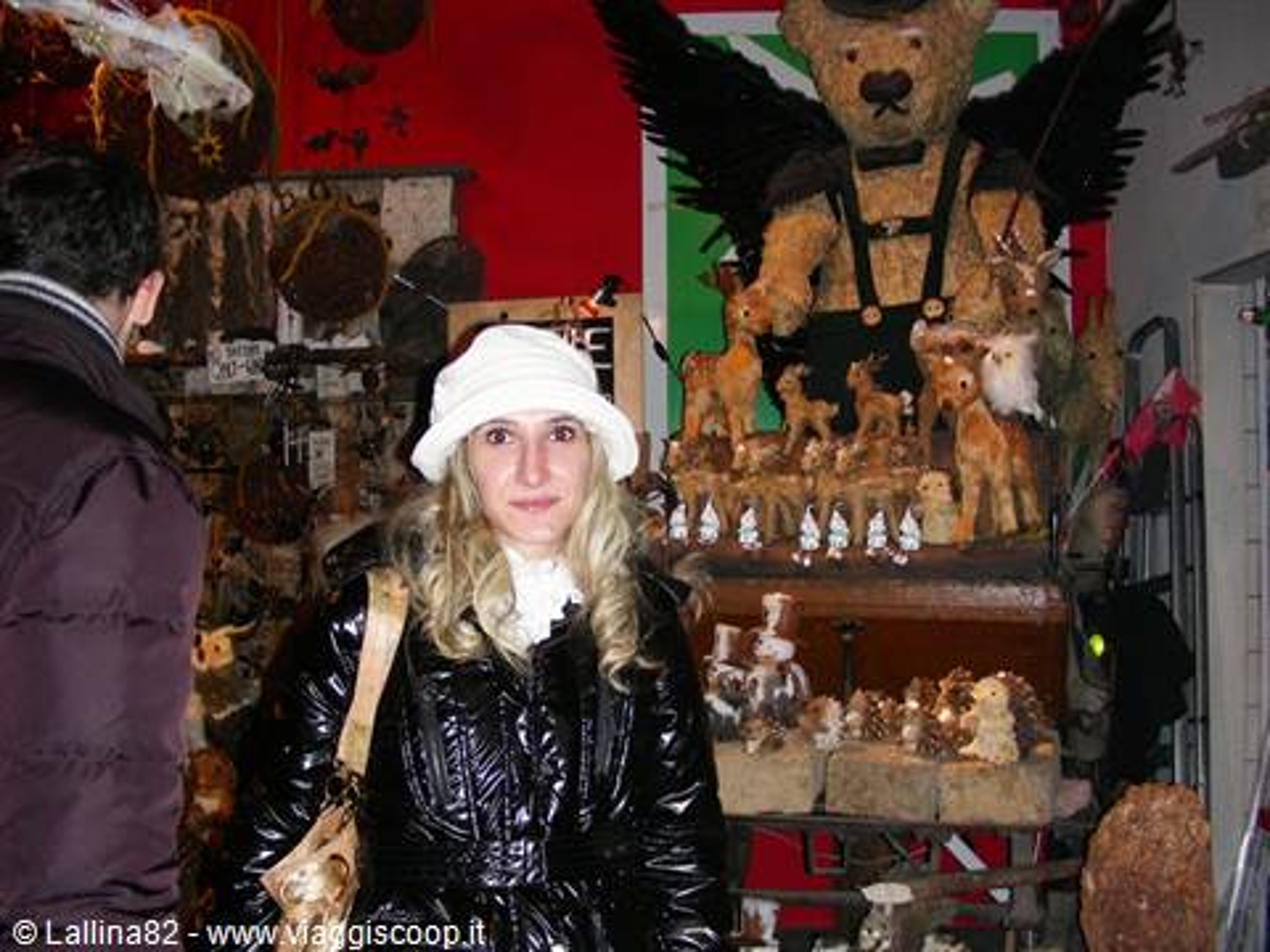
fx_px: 1394
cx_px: 635
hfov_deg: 49.0
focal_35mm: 38
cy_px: 476
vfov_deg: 37.7
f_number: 3.5
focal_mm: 6.3
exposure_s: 1/60.1
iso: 90
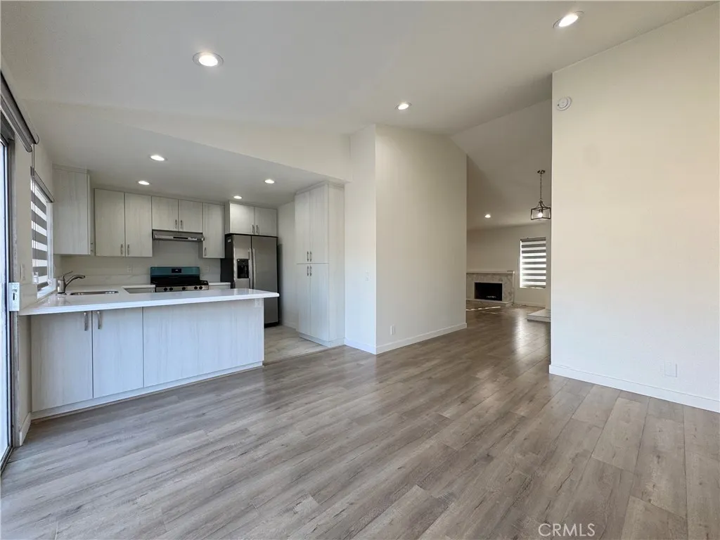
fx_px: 291
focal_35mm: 14
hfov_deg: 102.1
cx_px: 360
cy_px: 270
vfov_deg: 85.7
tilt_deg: -1.1
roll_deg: -0.1
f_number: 2.2
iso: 64
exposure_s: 1/120
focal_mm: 2.22
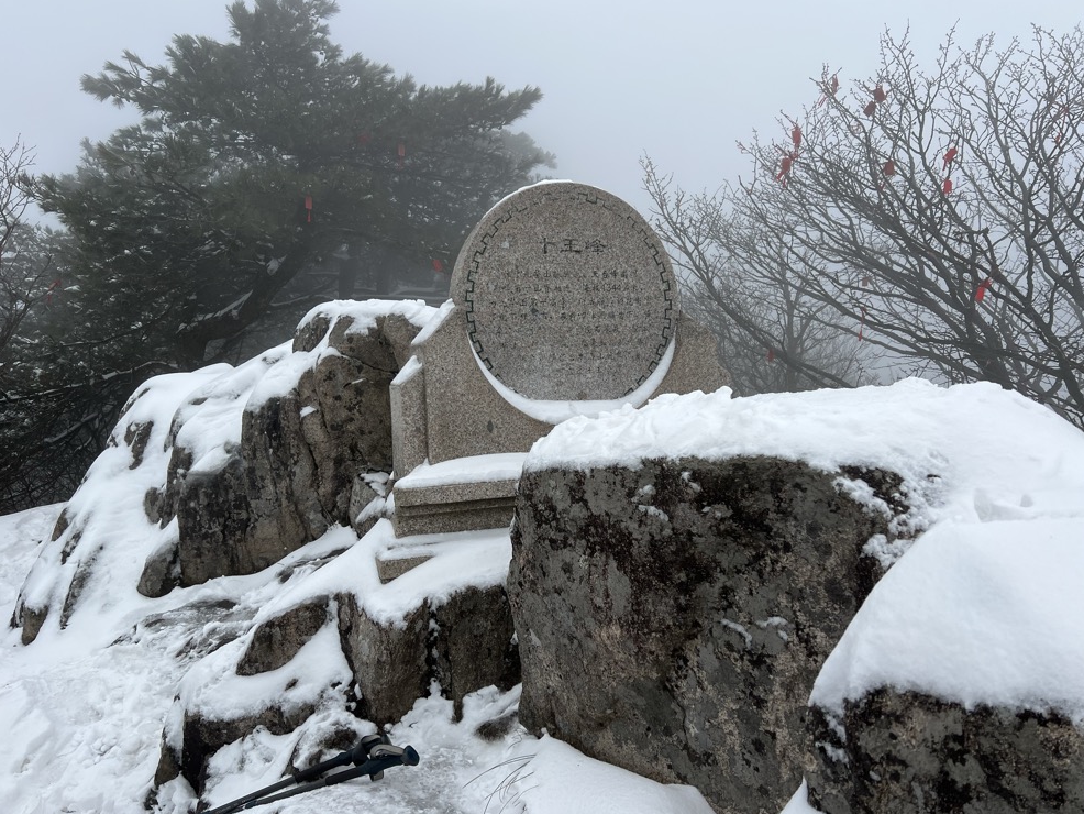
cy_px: 400
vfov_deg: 51.4
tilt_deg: -1.9
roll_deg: +1.7
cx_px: 523
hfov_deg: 65.3
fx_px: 846
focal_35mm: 27
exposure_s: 1/4115
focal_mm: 5.7
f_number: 1.5
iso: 50
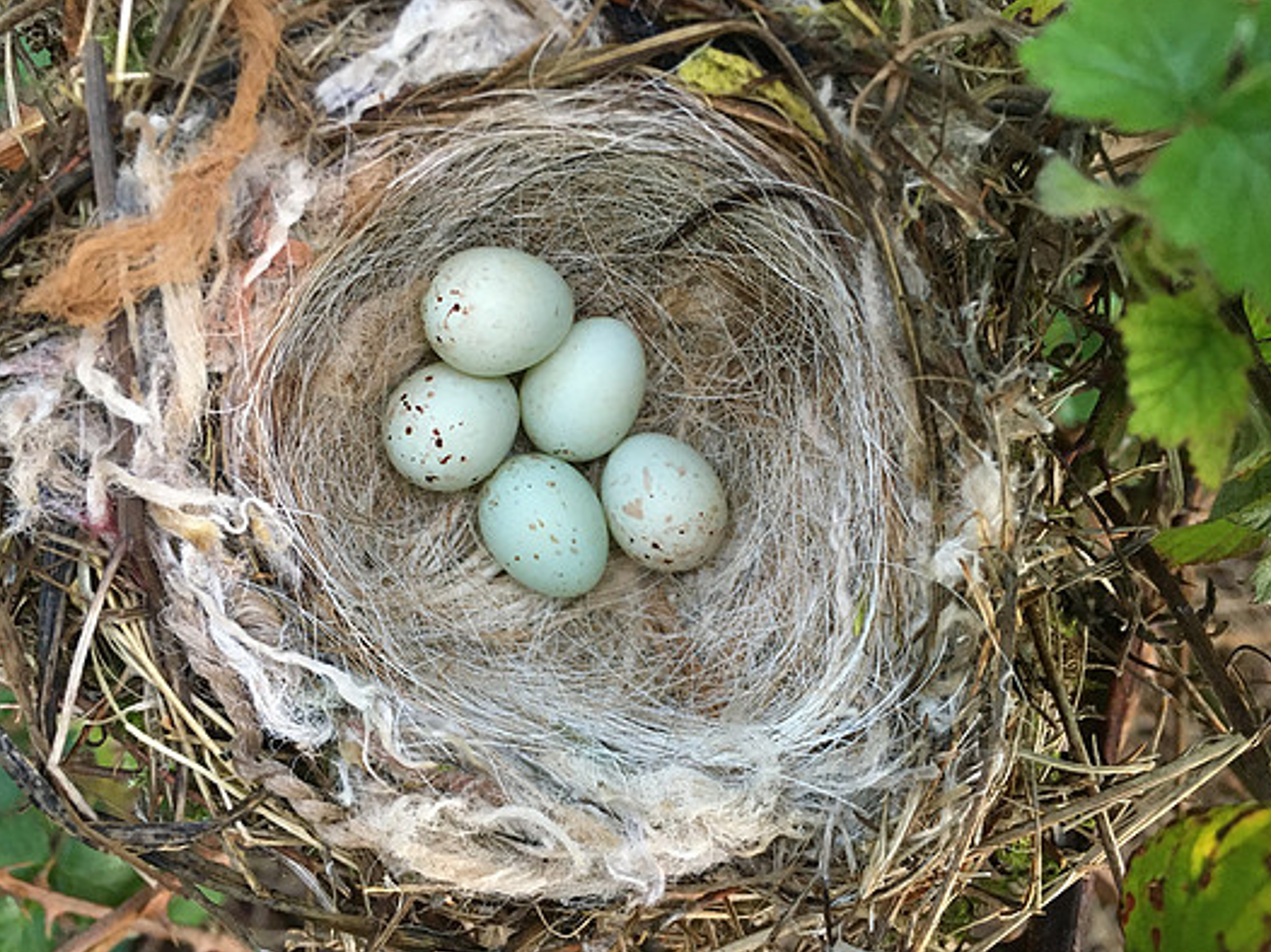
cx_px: 597
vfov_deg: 44.1
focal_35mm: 32
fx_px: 1174
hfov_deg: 56.8
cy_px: 509
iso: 200
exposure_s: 1/20
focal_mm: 4.15
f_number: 2.2
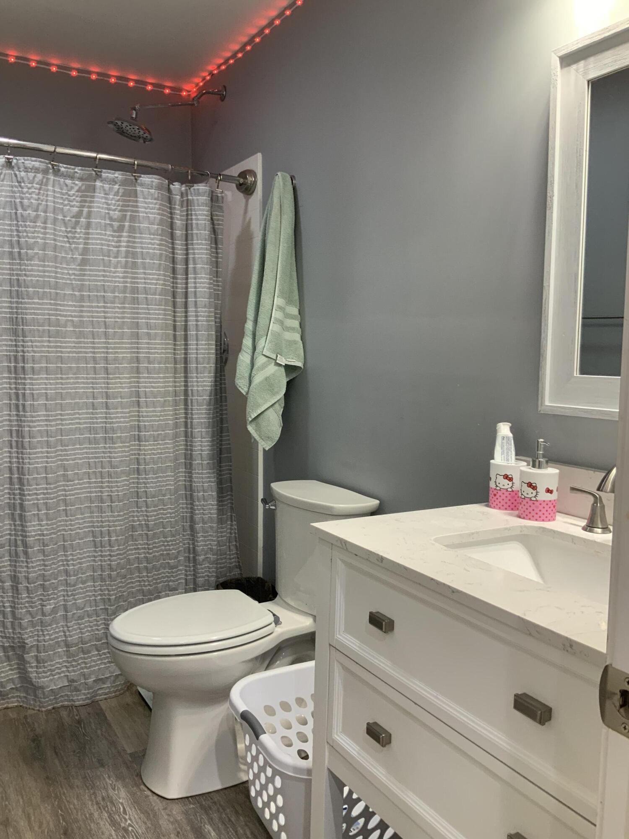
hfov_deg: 48.2
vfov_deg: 61.7
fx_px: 703
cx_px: 314
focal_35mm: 29
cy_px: 420
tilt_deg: -5.7
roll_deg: +0.1
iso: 125
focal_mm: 3
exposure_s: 1/60
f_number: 1.8
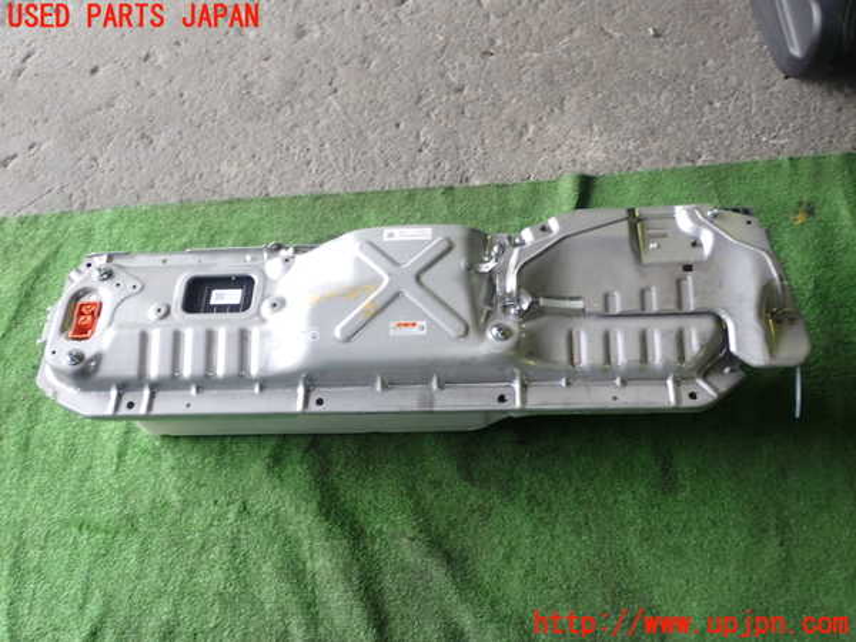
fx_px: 890
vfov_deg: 39.7
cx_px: 428
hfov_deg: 51.4
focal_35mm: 36
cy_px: 321
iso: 200
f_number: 2.5
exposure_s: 1/40
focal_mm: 6.37
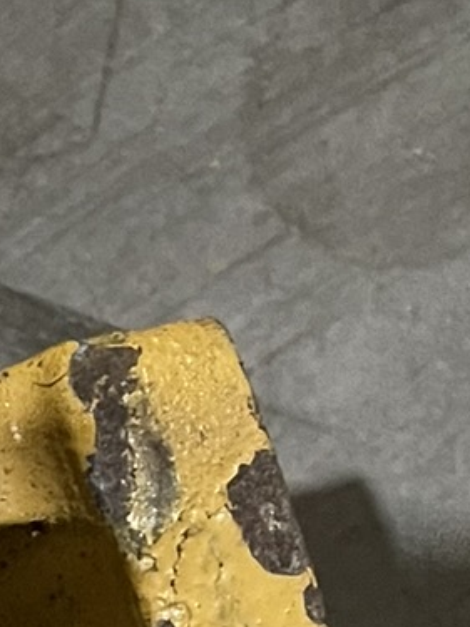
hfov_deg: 9.5
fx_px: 2572
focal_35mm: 142
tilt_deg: -82.2
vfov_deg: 12.5
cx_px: -589
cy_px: 1172
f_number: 1.6
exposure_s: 1/60
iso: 400
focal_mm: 4.2
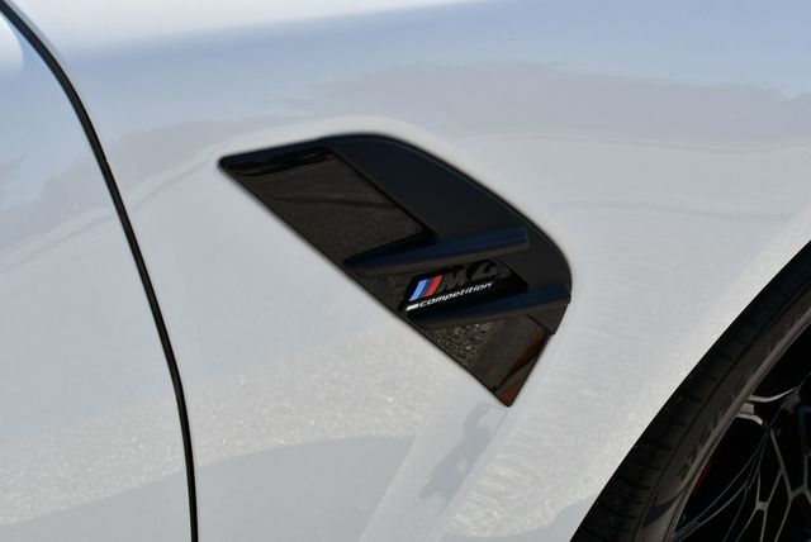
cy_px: 271
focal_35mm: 40
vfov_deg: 33.5
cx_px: 406
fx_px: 902
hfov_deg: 48.4
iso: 180
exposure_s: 1/250
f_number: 8
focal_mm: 20
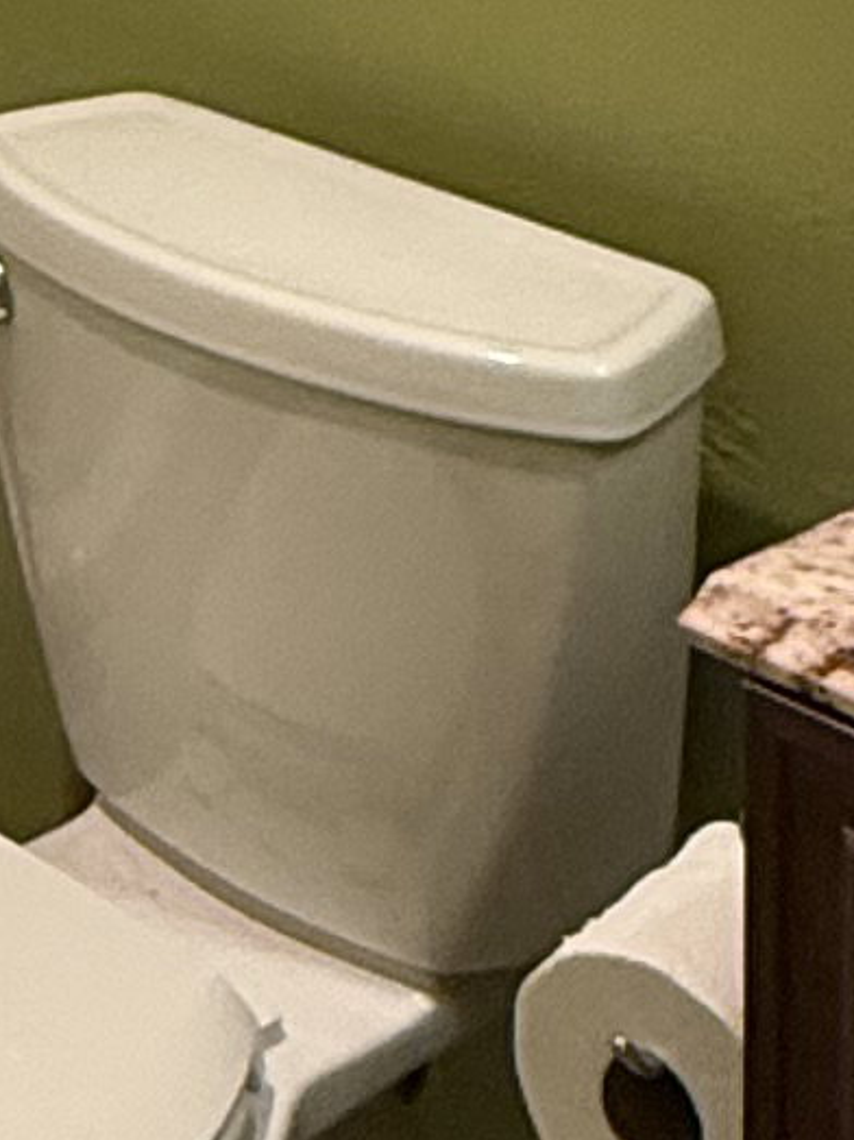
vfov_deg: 16.2
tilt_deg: -5.2
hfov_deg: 12.4
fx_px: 3554
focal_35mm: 108
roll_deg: +2.7
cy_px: -704
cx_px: -732
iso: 200
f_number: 2.2
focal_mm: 2.22
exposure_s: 1/60
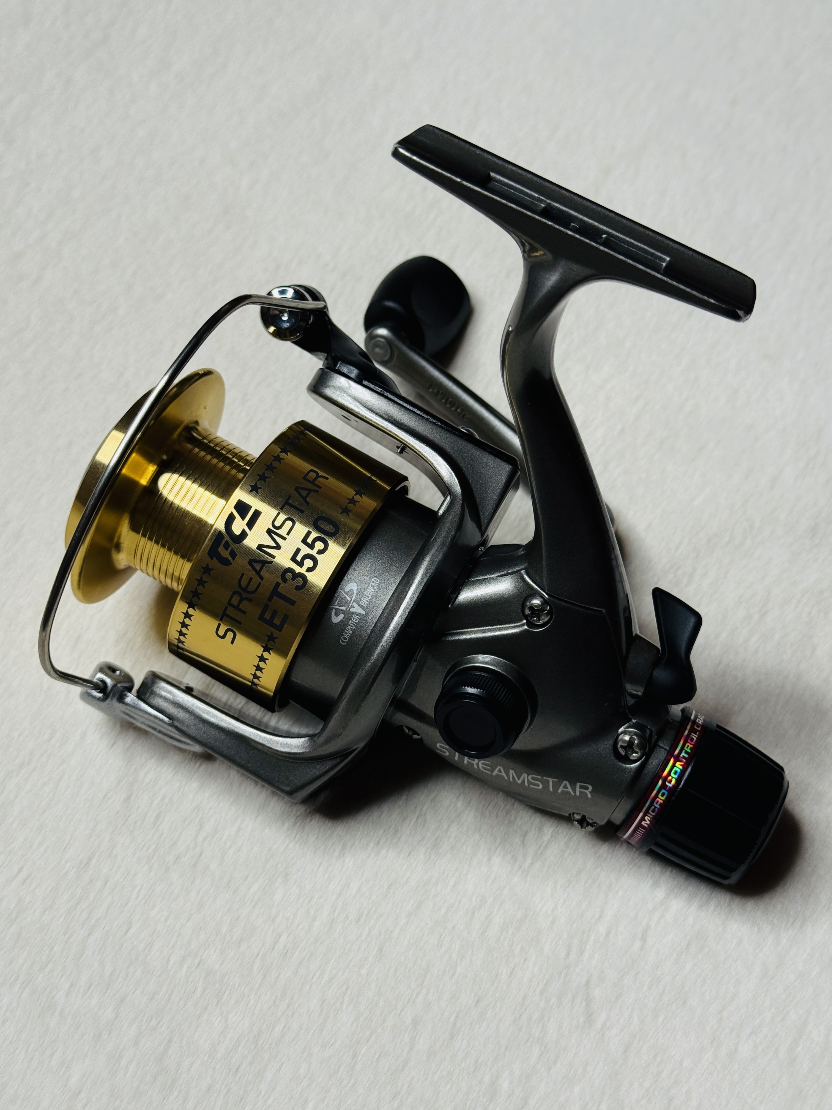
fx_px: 1538
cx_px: 416
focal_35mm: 48
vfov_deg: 39.7
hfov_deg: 30.3
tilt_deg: -57.3
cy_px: 555
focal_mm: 6.76
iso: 125
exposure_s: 1/202
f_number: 1.78
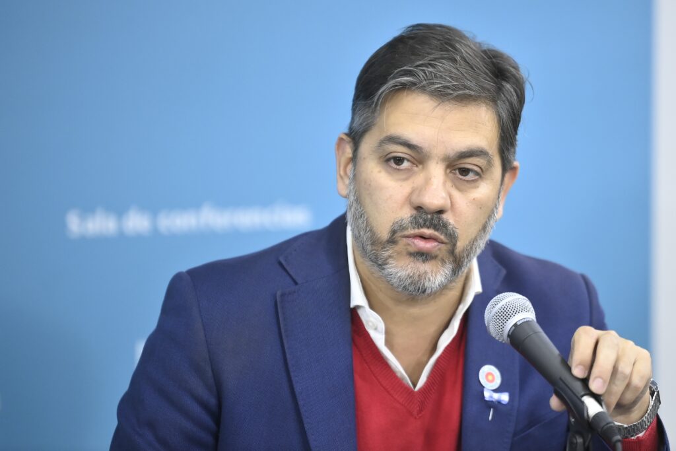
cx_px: 338
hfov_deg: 10.3
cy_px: 226
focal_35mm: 200
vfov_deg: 6.9
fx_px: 3756
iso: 3200
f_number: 3.2
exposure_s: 1/400
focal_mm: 200
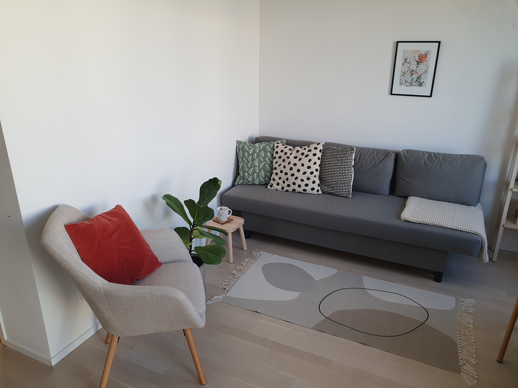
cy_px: 194
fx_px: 389
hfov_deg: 67.3
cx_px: 259
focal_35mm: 26
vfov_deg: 53.1
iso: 100
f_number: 2.4
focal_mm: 4.32
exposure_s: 1/100
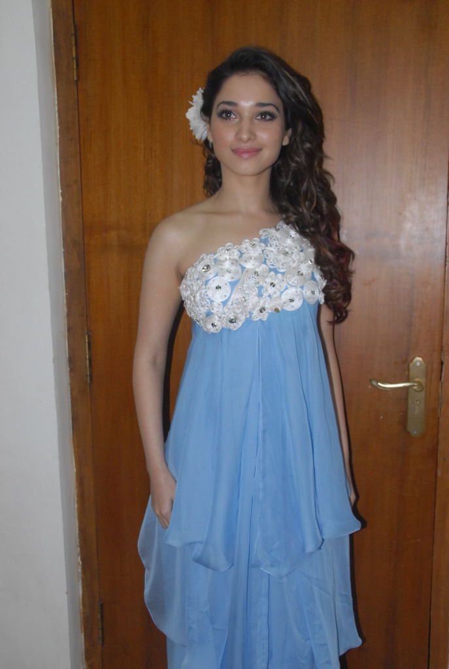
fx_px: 671
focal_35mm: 36
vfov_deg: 53.0
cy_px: 334
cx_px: 224
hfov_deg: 37.0
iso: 800
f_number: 5.6
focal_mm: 24
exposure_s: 1/125
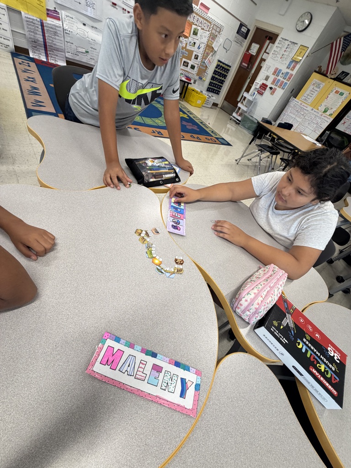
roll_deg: -27.0
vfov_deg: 102.1
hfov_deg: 85.7
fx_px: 189
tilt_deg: -42.5
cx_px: 176
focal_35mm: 14
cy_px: 234
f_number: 2.2
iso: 200
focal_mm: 2.22
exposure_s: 1/90
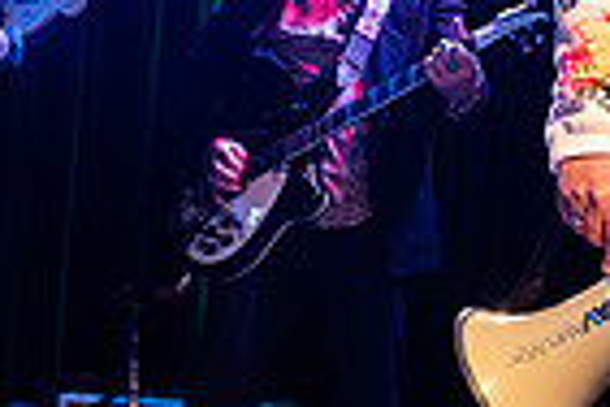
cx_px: 147
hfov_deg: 20.4
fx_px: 1677
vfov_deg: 13.3
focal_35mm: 99
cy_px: -141
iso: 2000
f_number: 3.2
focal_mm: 24
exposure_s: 1/200
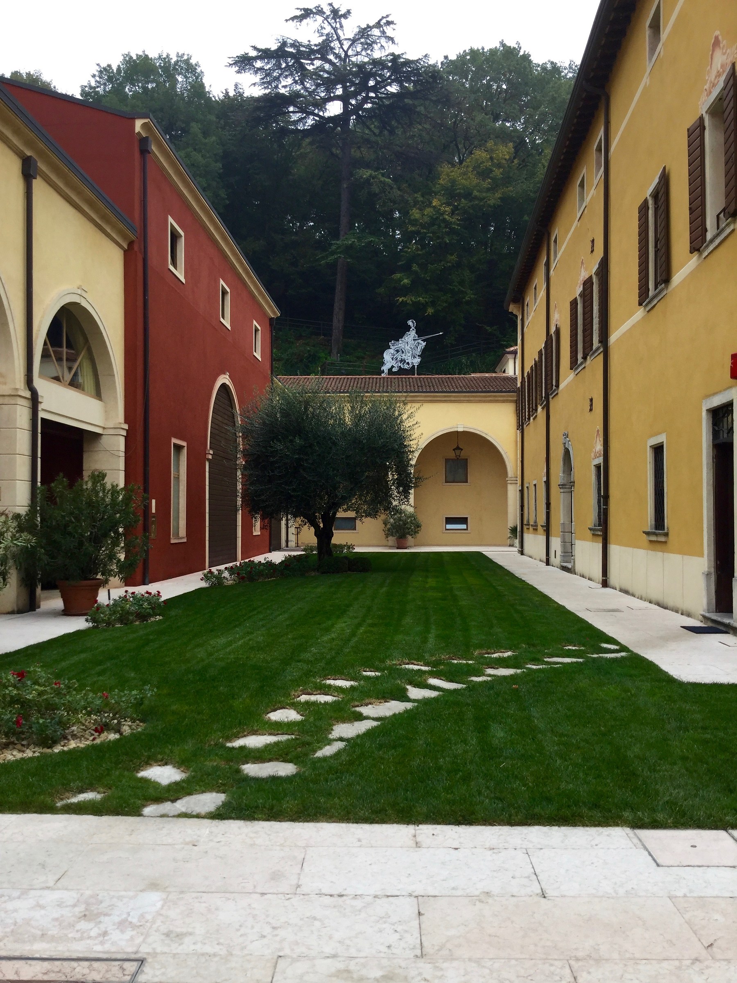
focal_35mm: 31
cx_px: 368
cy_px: 492
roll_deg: -0.8
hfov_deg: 45.4
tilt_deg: +1.5
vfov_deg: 58.4
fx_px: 880
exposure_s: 1/124
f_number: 2.4
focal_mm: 3.3
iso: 25
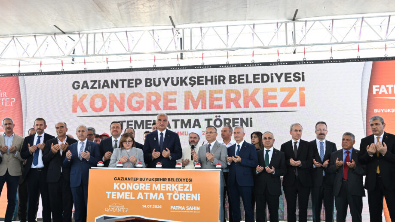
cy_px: 133
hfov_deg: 56.6
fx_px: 367
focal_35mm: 35
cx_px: 199
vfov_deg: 33.6
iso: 160
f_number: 5
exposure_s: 1/100
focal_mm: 24
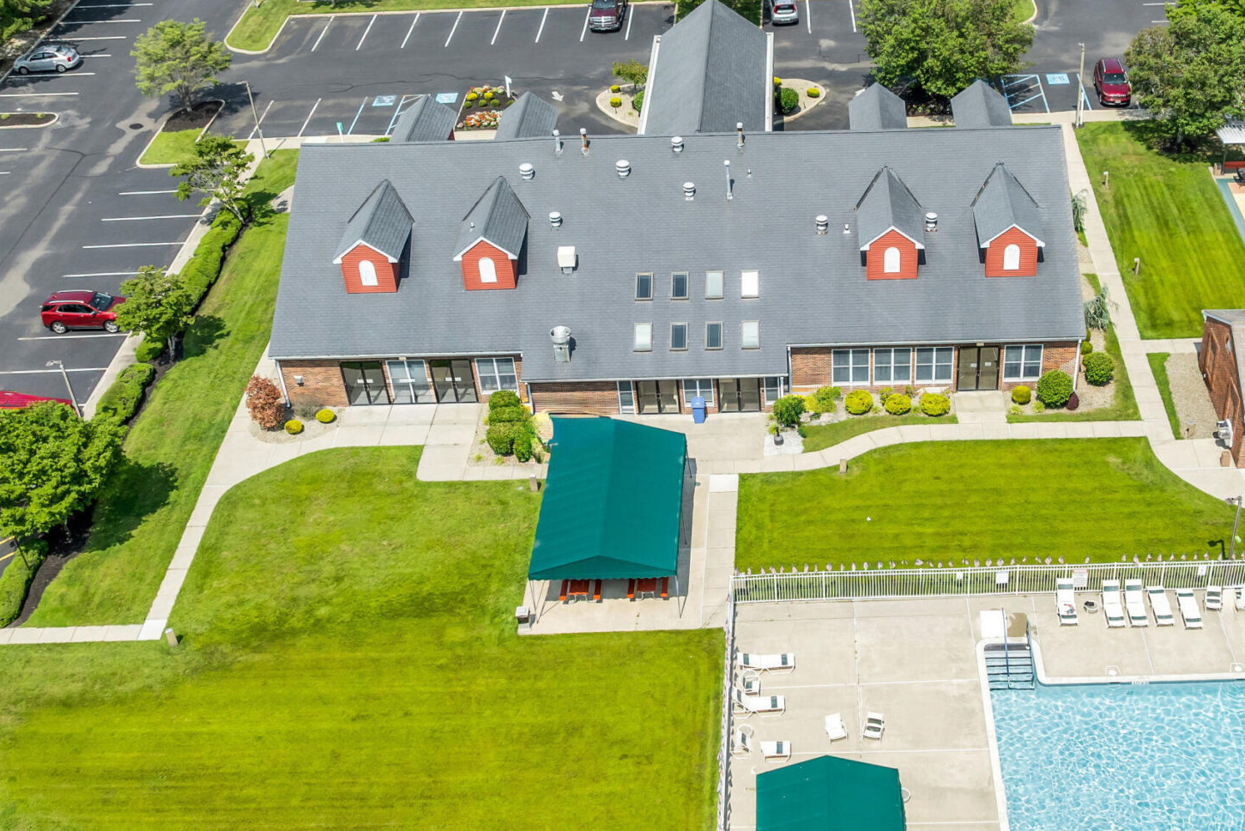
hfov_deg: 43.9
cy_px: 465
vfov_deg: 30.5
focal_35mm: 44
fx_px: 1522
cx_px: 819
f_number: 2.8
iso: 110
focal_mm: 12.29
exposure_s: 1/2000
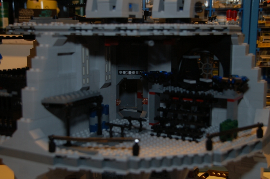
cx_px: 135
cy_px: 90
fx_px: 382
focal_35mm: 51
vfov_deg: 26.4
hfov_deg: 38.9
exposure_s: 1/60
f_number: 4.5
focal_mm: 34
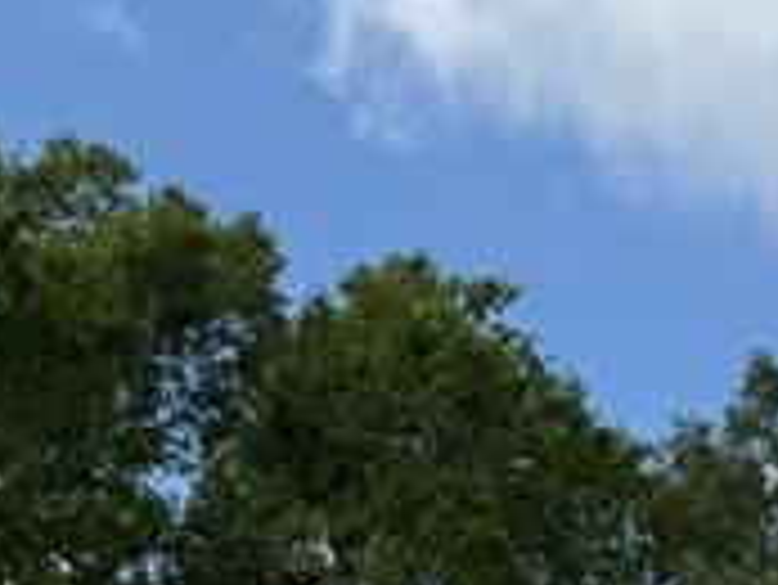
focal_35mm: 142
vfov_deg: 9.3
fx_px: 3194
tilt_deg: +2.3
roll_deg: +0.1
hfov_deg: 13.5
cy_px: 1436
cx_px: 904
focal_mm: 6.76
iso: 80
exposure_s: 1/5714
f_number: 1.78
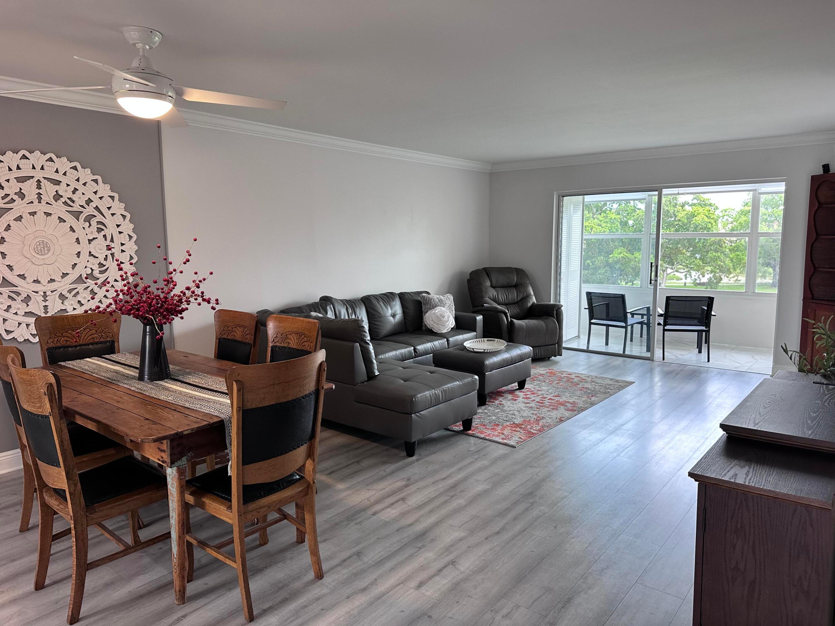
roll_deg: +0.7
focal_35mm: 24
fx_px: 579
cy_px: 313
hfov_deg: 71.6
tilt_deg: -7.1
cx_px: 418
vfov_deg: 56.8
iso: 160
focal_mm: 6.86
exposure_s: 1/120
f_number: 1.78
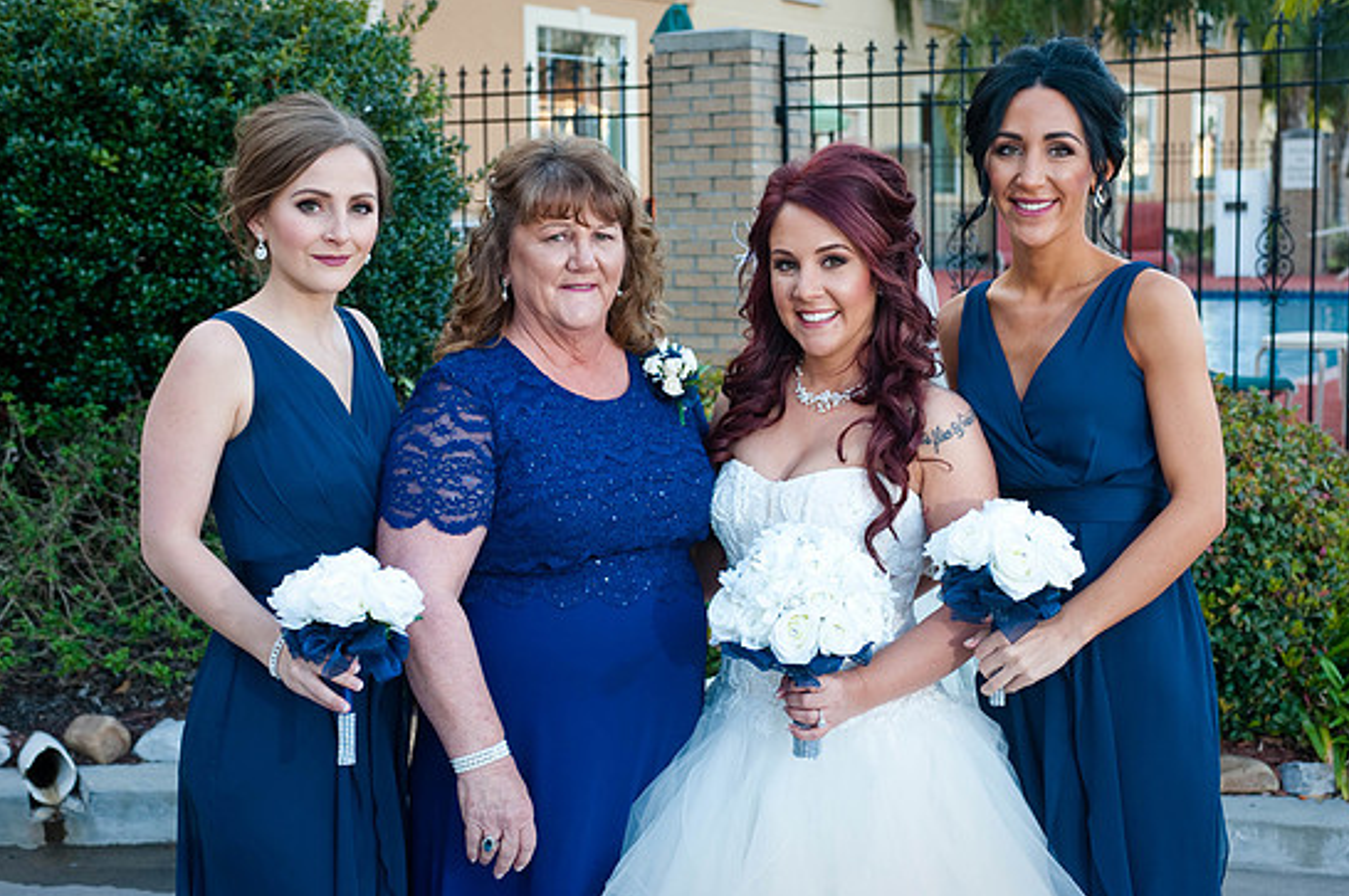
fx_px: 1909
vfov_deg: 26.4
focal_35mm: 51
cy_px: 427
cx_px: 694
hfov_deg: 38.9
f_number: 5.6
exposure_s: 1/125
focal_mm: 48
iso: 320
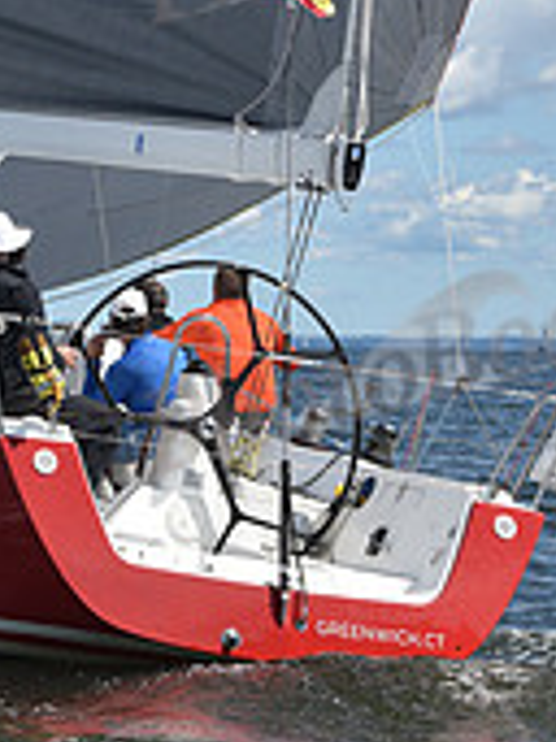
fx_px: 6025
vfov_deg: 7.0
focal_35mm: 281
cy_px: 197
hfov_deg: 5.3
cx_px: -78
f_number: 9
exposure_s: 1/800
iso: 250
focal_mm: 86
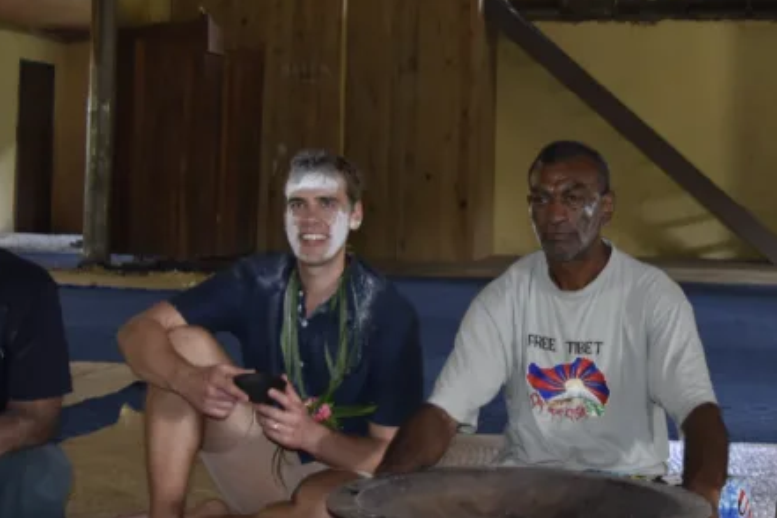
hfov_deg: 27.2
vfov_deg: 18.5
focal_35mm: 73
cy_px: 151
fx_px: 1579
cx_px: 597
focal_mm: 21
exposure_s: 1/60
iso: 560
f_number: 3.8
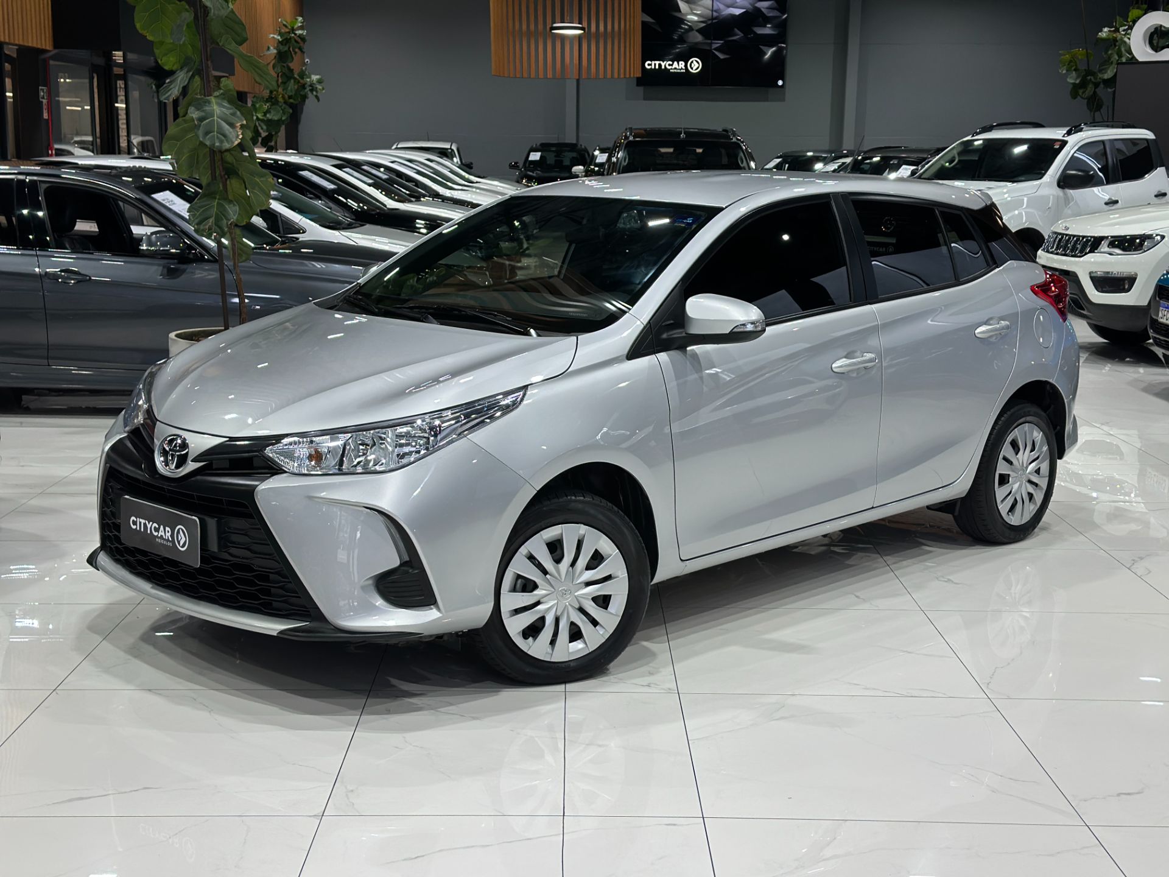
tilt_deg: -10.9
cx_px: 584
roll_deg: -0.7
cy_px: 438
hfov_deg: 39.7
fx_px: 1621
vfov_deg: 30.3
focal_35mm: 48
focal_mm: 6.86
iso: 125
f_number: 1.78
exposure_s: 1/120
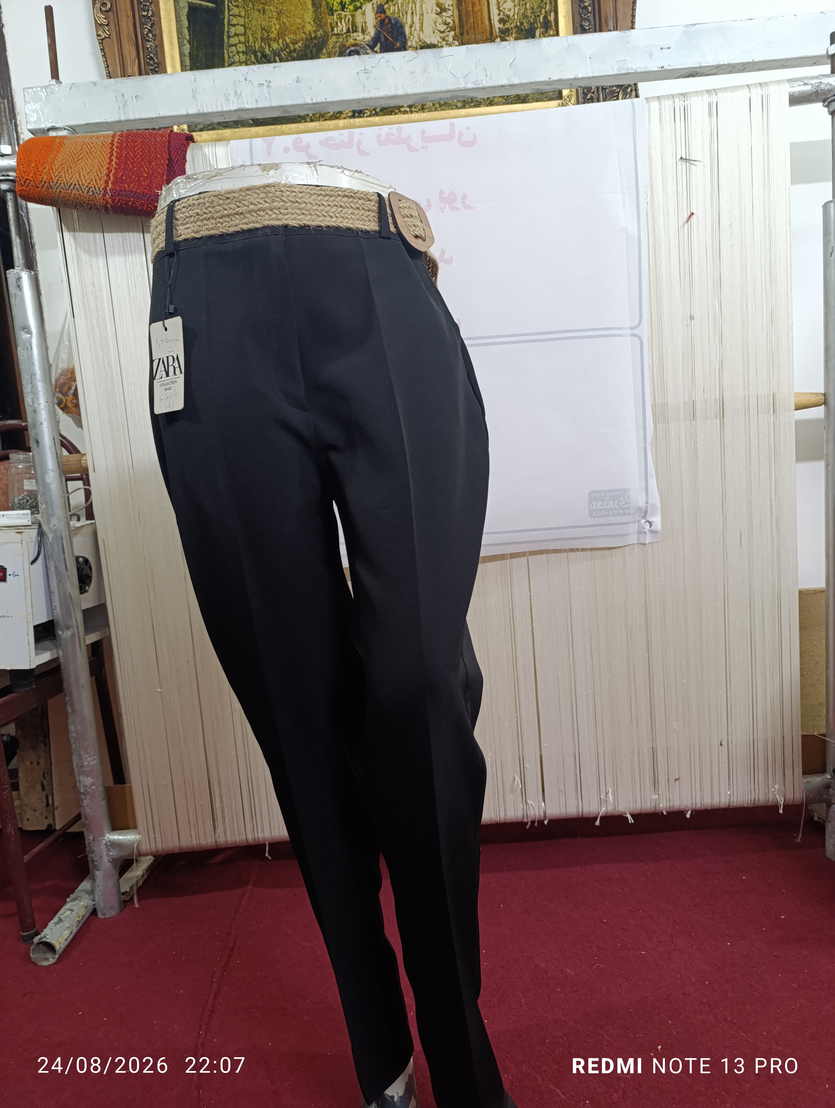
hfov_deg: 59.0
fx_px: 738
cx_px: 418
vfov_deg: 73.8
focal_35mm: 23
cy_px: 554
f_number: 1.6
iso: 1250
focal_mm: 6.14
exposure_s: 1/50
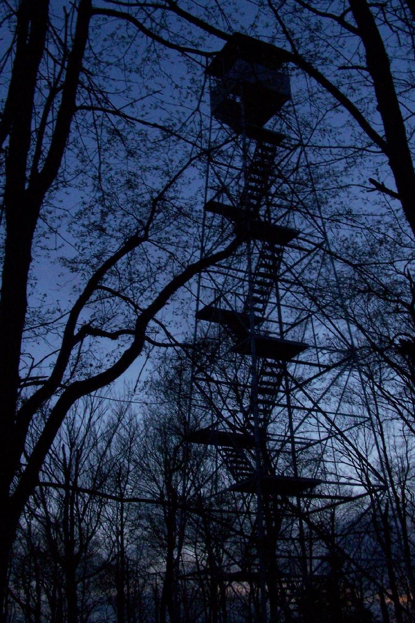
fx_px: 761
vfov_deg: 44.5
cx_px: 221
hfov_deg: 30.5
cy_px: 308
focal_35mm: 44
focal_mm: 6.3
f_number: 8
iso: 400
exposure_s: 1/60
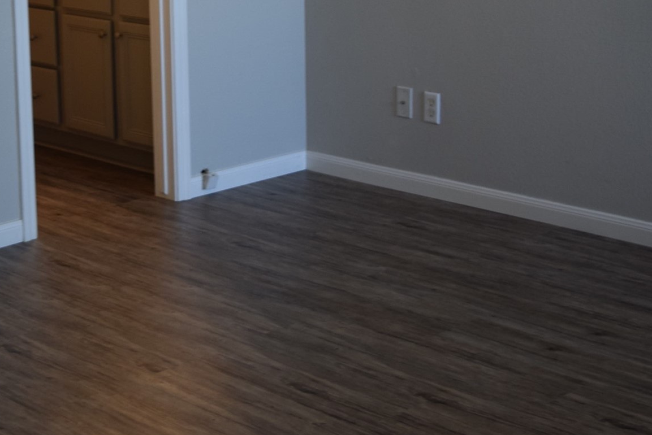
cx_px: 252
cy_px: 48
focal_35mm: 79
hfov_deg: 25.6
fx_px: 1431
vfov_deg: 17.1
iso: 560
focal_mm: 28
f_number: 4.2
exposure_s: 1/60
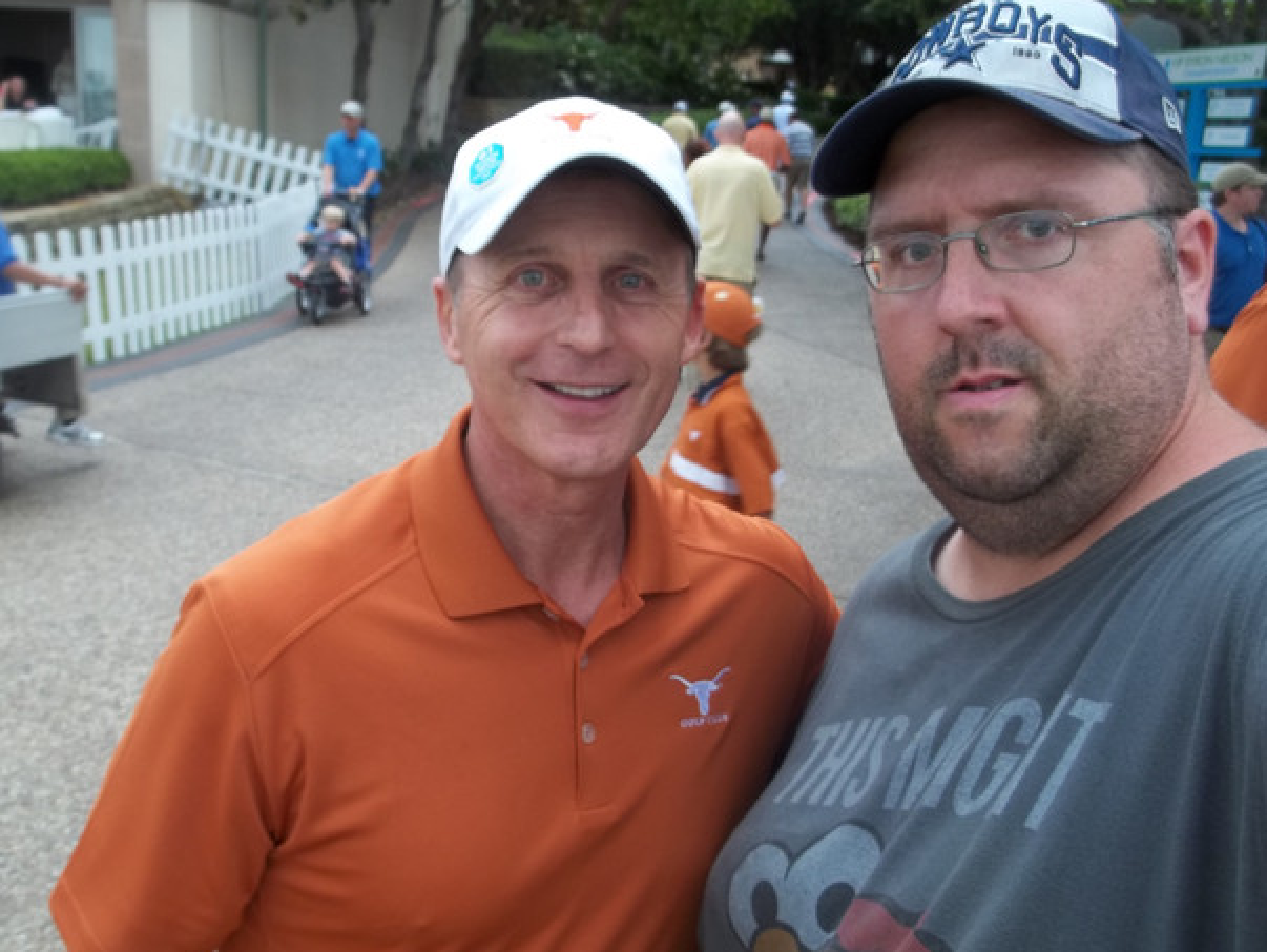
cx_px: 605
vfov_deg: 40.7
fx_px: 1282
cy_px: 496
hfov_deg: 52.6
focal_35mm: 35
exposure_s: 1/60
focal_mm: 5.9
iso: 64
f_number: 3.3
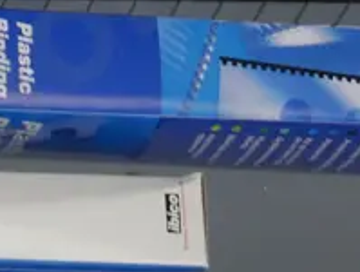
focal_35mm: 298
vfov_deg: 5.0
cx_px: -145
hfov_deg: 6.6
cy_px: 202
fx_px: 3105
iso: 400
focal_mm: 29
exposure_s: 1/60
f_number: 5.4
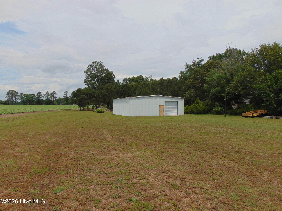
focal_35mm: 25
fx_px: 204
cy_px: 106
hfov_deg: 69.4
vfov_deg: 54.9
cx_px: 141
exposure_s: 1/320
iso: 80
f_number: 7.7
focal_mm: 4.5
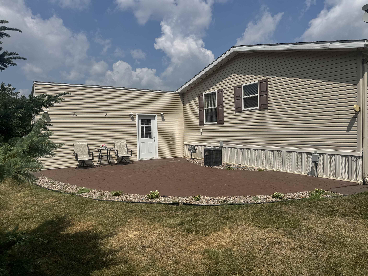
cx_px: 184
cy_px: 138
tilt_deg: -0.8
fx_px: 255
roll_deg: +0.7
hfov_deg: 71.6
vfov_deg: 56.8
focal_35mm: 24
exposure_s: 1/7092
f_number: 1.78
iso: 80
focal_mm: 6.76
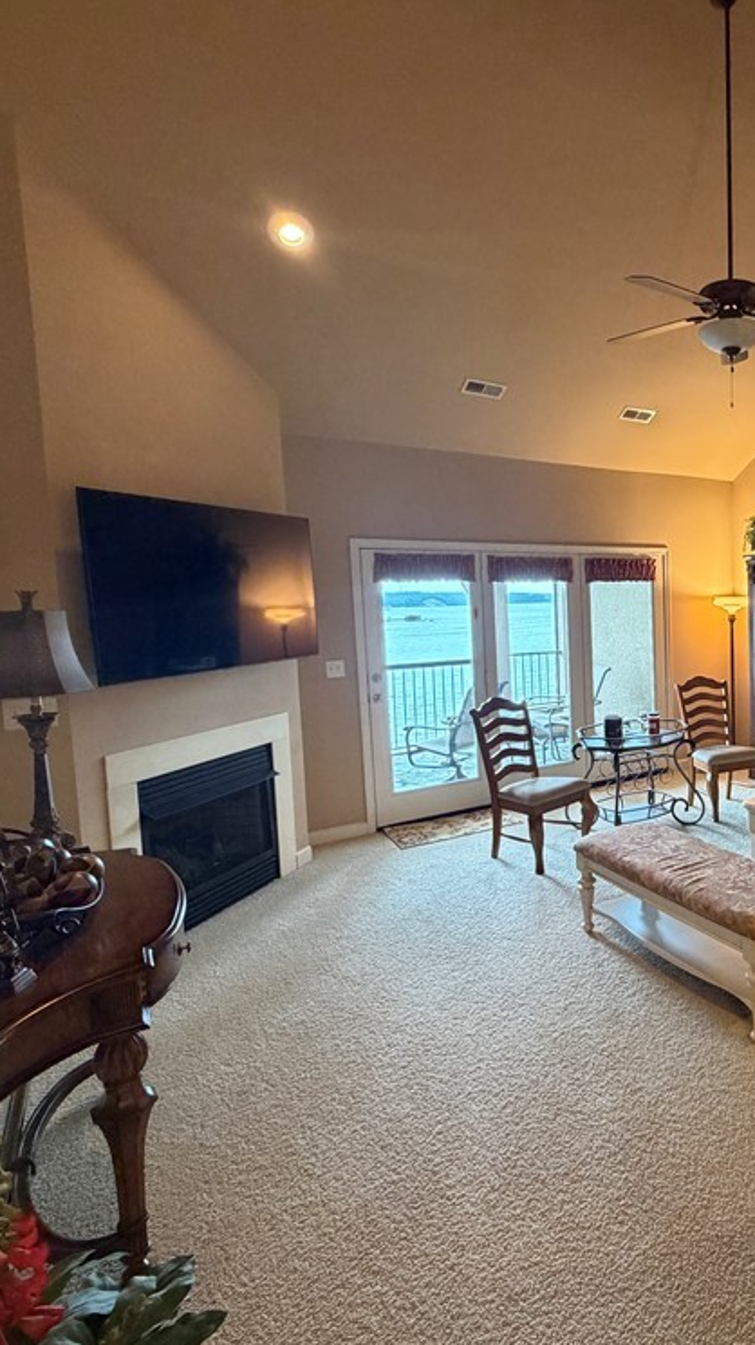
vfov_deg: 83.9
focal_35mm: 21
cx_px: 677
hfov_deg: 48.1
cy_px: 663
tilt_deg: -5.1
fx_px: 748
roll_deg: +1.5
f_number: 2.2
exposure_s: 1/60
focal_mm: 2.22
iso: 400
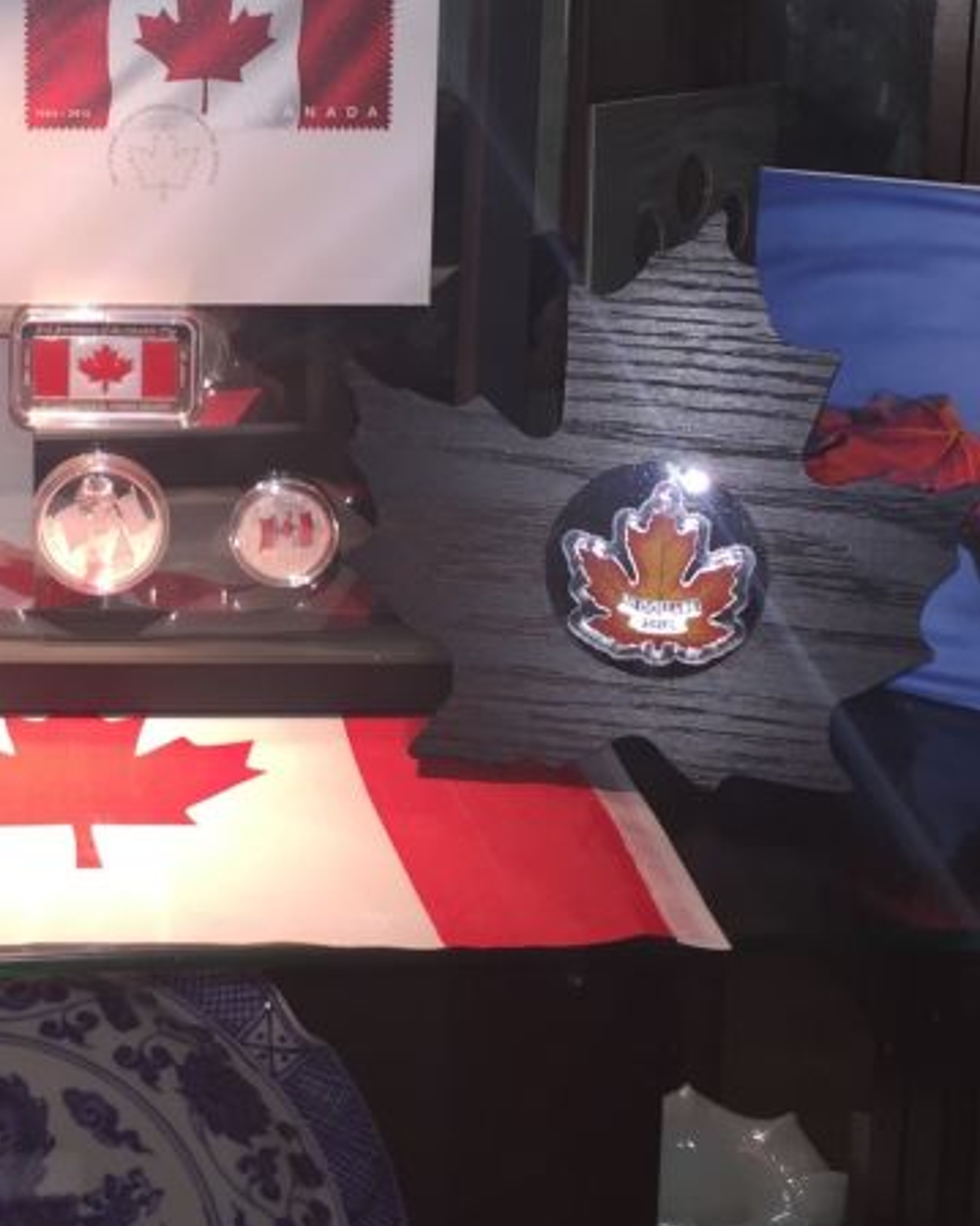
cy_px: 276
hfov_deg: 23.6
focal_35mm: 63
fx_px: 2285
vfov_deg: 29.5
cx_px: 120
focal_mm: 4.15
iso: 40
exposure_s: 1/30
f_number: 2.2
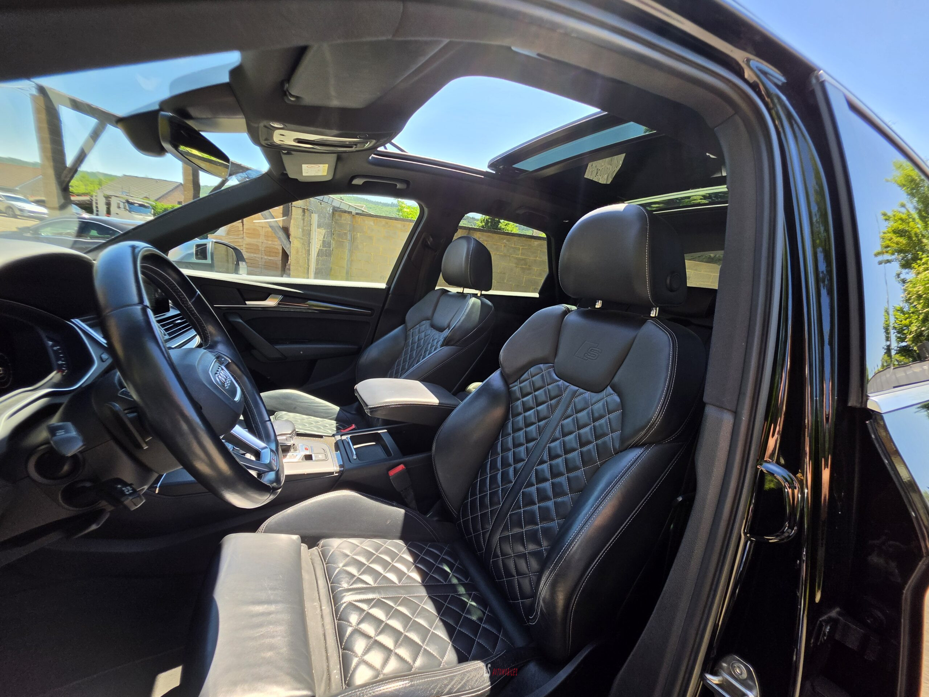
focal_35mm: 13
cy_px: 348
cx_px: 464
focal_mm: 2.2
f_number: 1.9
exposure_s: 1/364
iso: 32
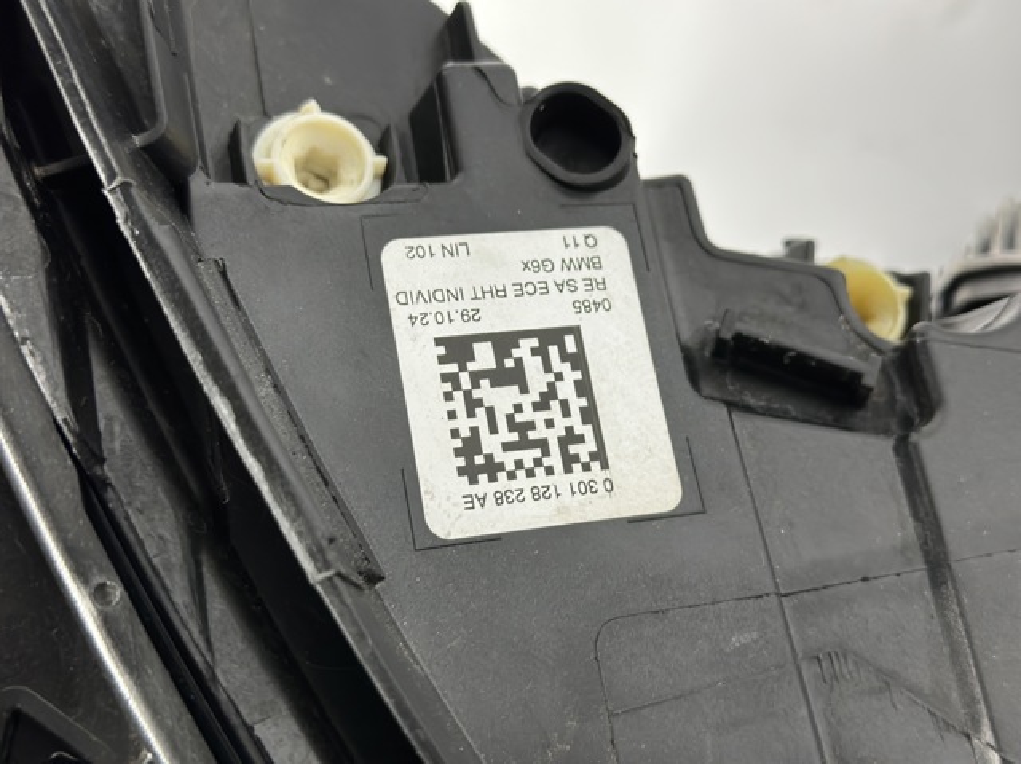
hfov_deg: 39.7
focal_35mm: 48
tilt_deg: -69.2
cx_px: 510
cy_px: 382
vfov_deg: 30.2
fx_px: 1415
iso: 200
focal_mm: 6.86
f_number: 1.78
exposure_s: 1/50
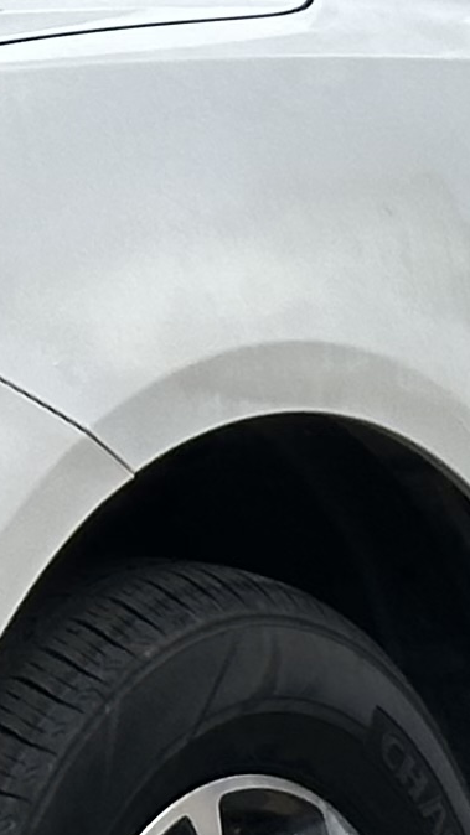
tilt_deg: +1.2
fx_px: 6936
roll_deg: -1.9
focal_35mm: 313
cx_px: -232
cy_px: 69
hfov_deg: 3.9
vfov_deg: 6.9
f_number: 1.78
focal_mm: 6.86
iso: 64
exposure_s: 1/1376
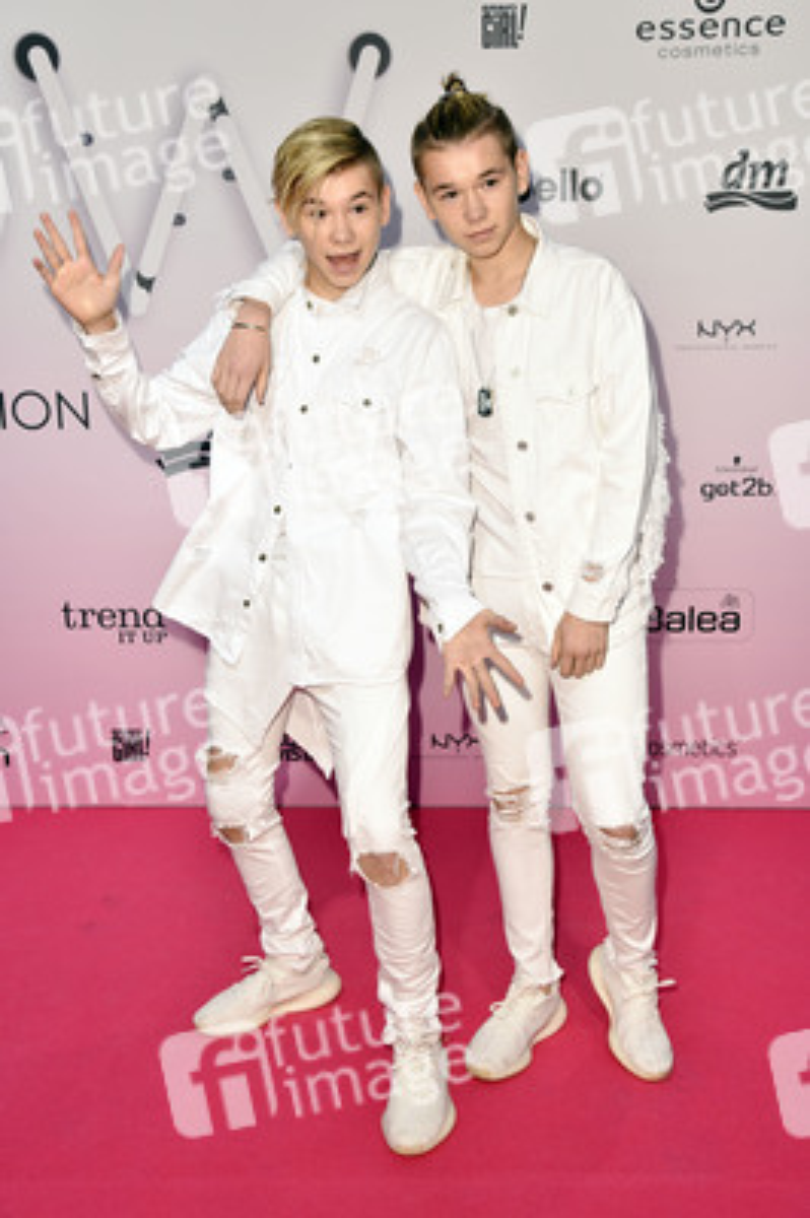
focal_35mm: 38
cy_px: 609
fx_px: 1285
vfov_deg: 50.7
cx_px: 405
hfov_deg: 35.0
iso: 640
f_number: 6.3
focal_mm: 38
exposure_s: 1/200
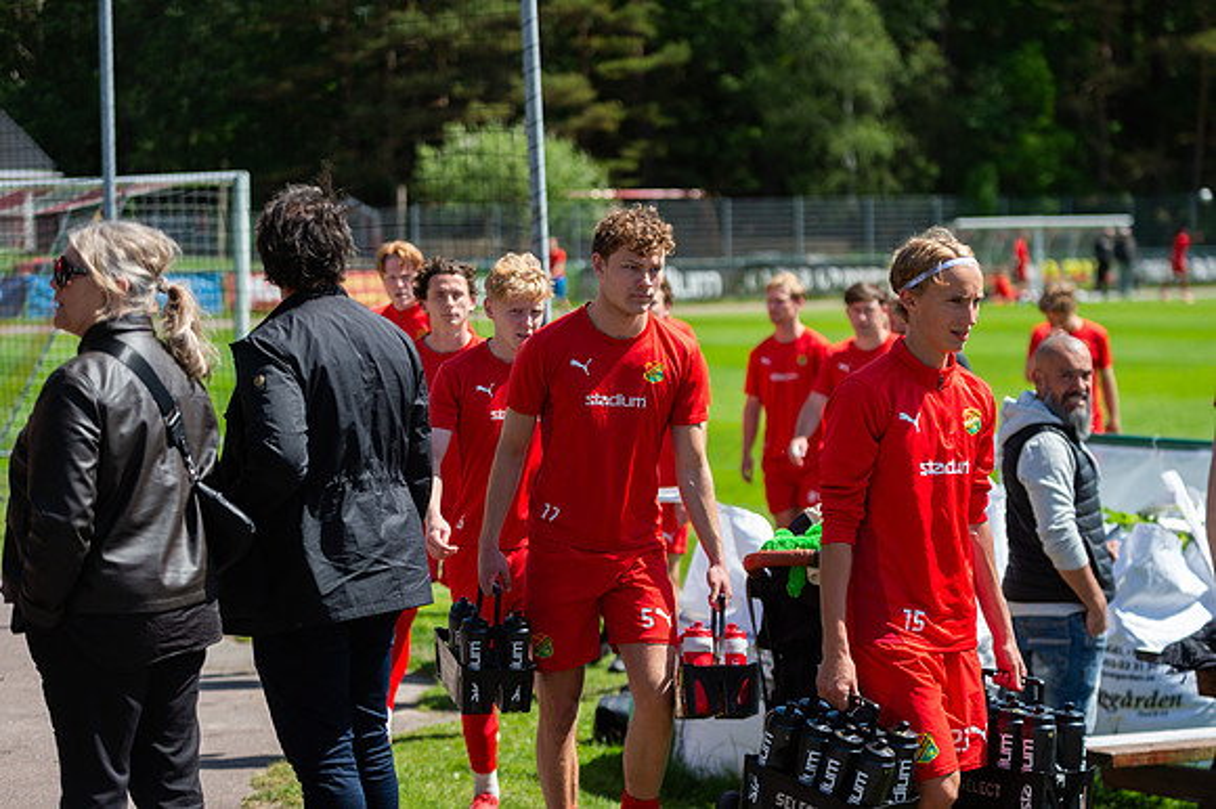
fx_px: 3207
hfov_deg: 21.5
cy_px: 404
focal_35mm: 95
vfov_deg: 14.4
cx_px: 608
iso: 280
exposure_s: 1/2500
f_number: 3.2
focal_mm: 95
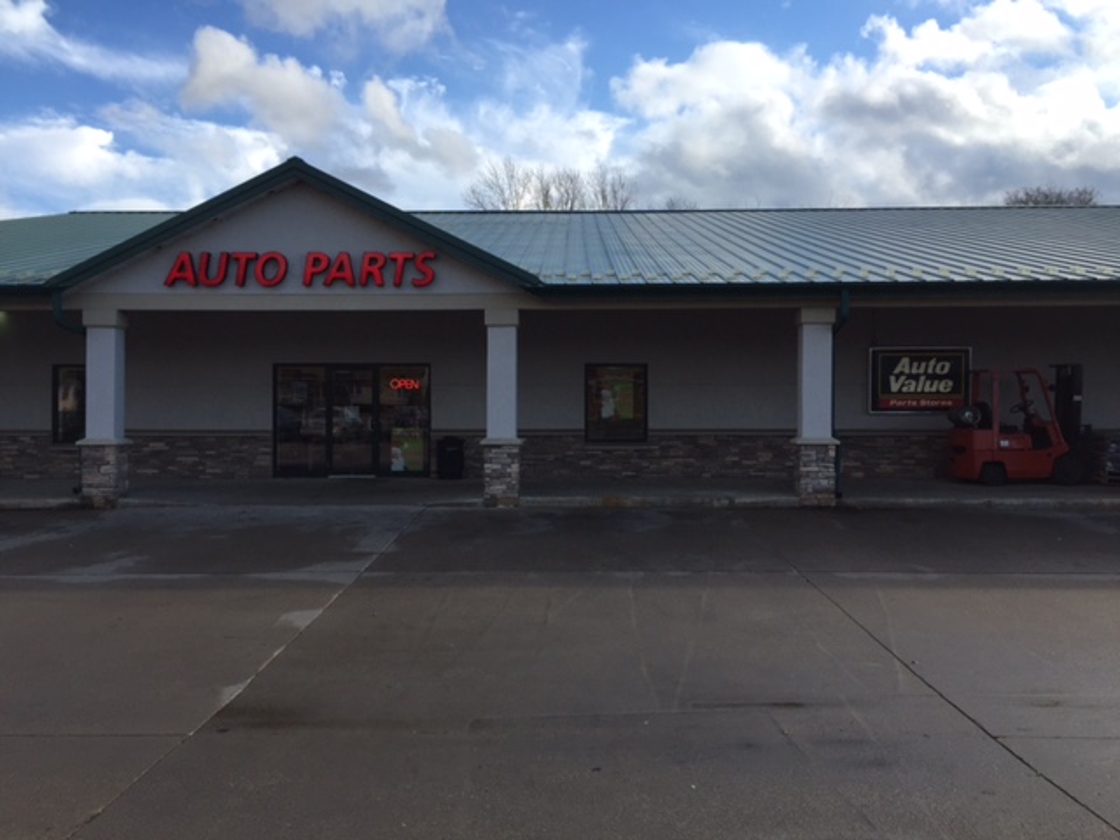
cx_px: 560
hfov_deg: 61.7
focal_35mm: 29
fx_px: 938
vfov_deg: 48.2
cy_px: 420
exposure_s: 1/1041
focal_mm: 4.15
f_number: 2.2
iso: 32
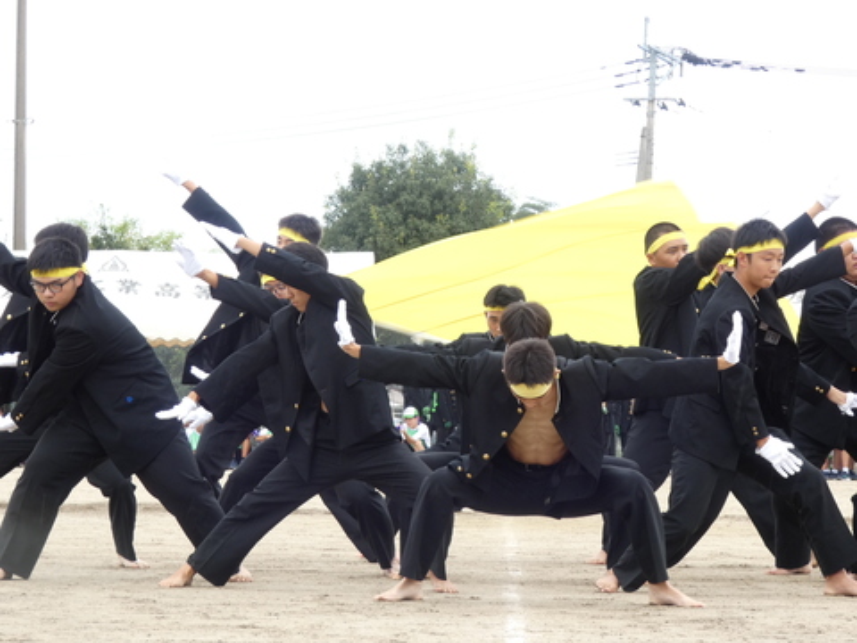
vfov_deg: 8.4
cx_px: 428
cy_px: 322
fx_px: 4382
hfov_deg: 11.2
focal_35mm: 177
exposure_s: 1/80
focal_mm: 31.7
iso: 125
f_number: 5.5
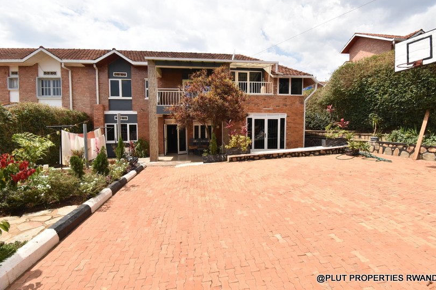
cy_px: 138
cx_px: 223
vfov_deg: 73.7
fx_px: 194
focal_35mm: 16
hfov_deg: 96.7
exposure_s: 1/1500
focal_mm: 10
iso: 800
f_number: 8
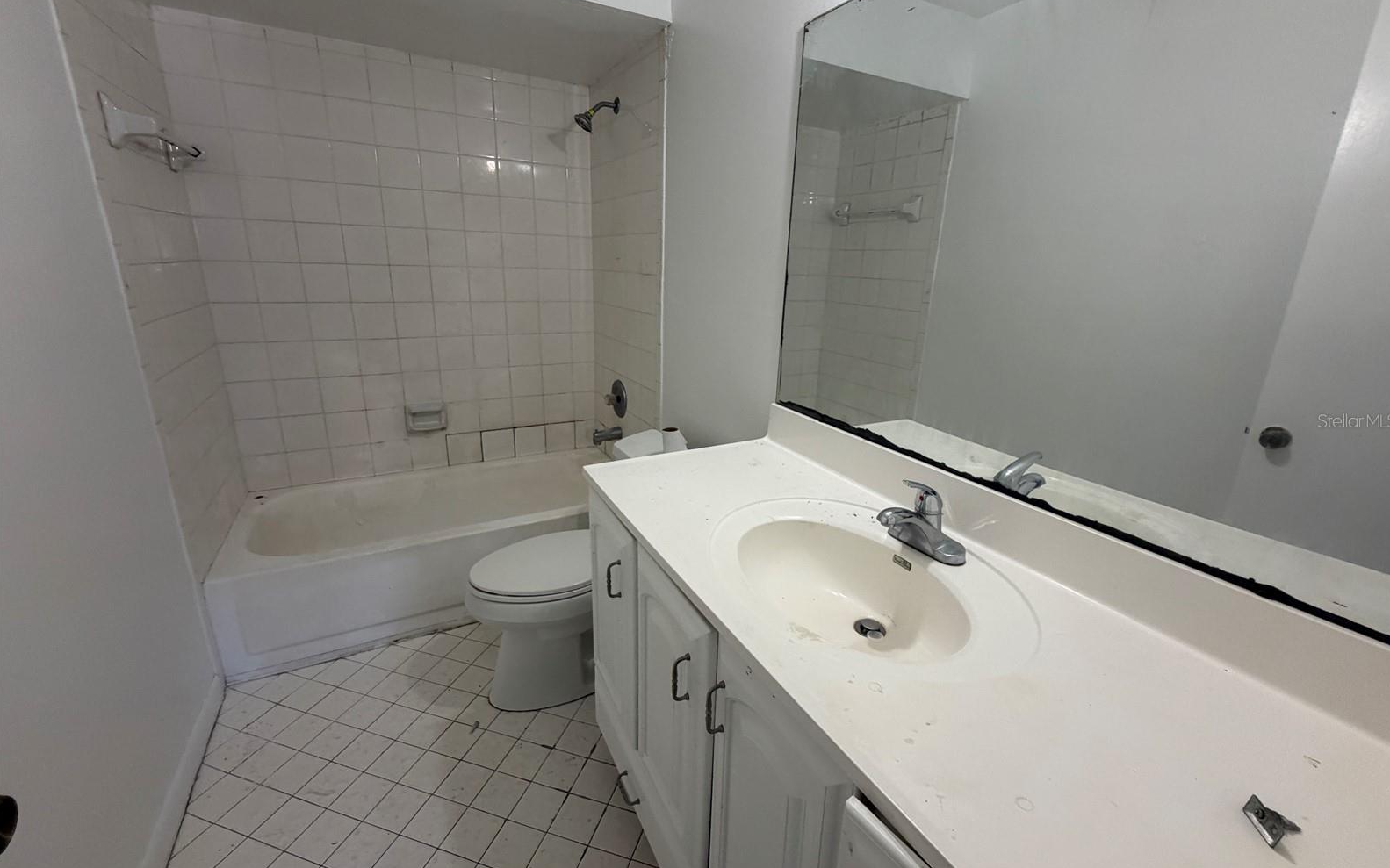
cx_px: 698
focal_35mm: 15
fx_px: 568
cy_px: 420
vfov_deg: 74.8
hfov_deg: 101.5
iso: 320
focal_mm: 2.22
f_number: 2.2
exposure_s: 1/120
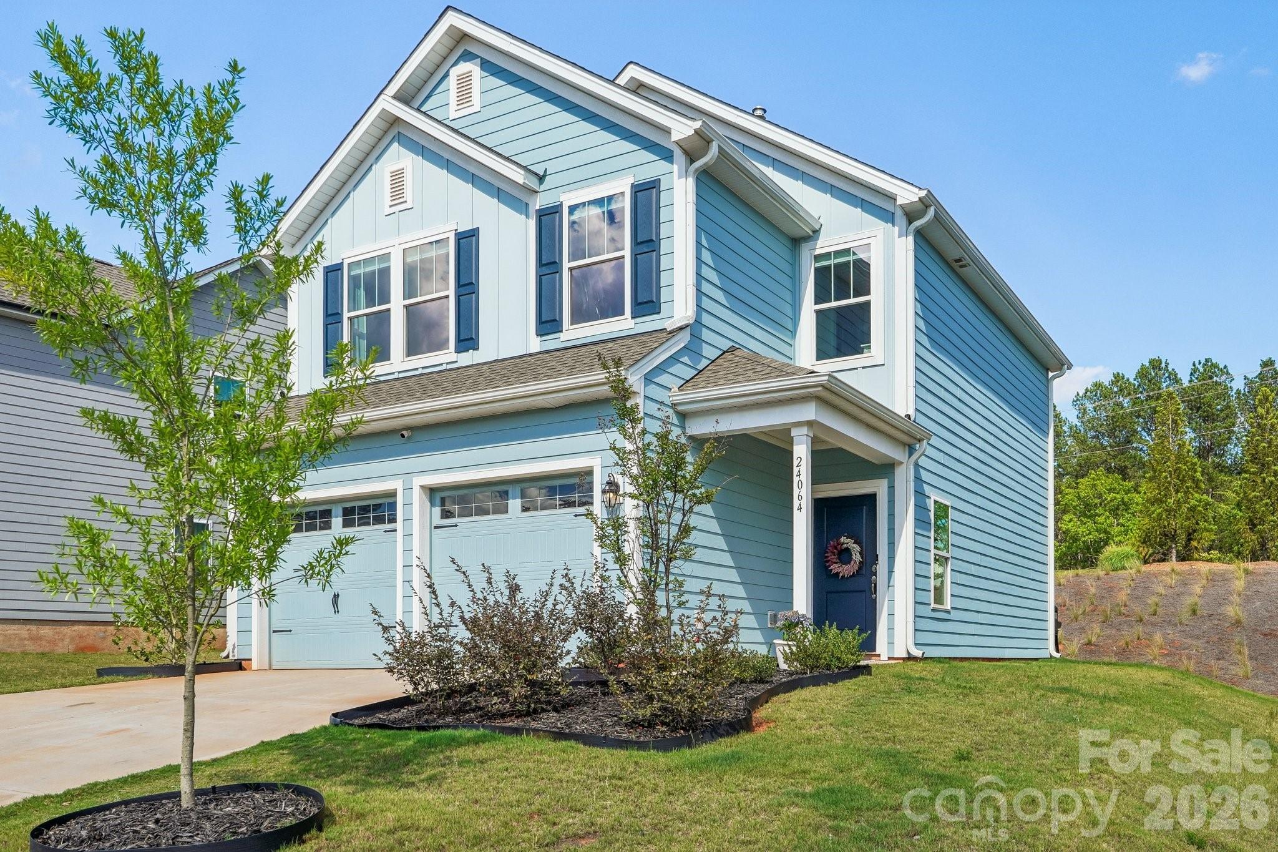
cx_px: 639
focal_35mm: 30
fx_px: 1065
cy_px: 426
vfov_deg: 43.6
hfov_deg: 61.9
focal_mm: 20
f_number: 8
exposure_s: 1/200
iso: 100
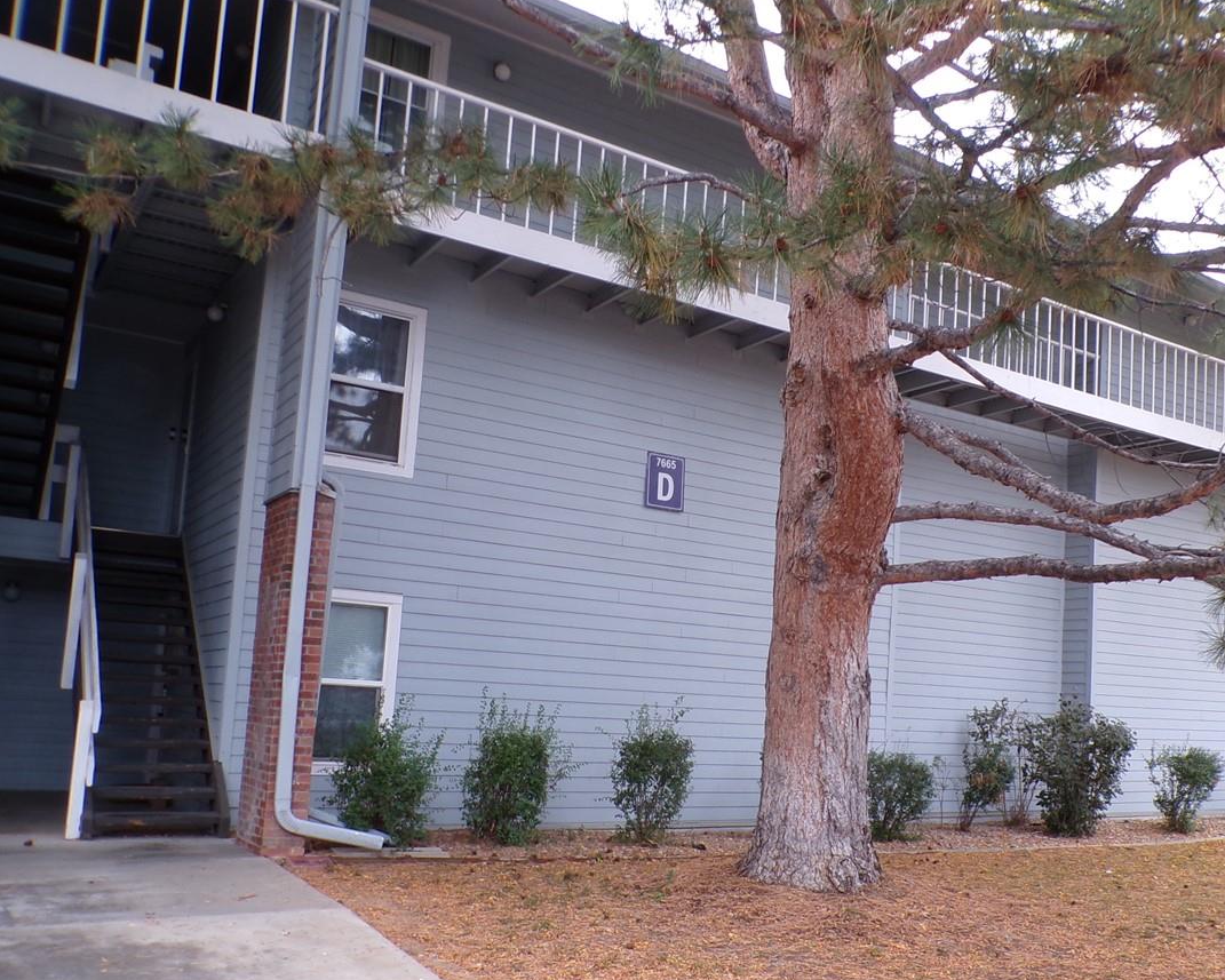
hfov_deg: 49.8
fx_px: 1269
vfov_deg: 42.0
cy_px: 591
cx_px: 896
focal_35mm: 35
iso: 100
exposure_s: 1/60
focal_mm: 4.3
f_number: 4.4
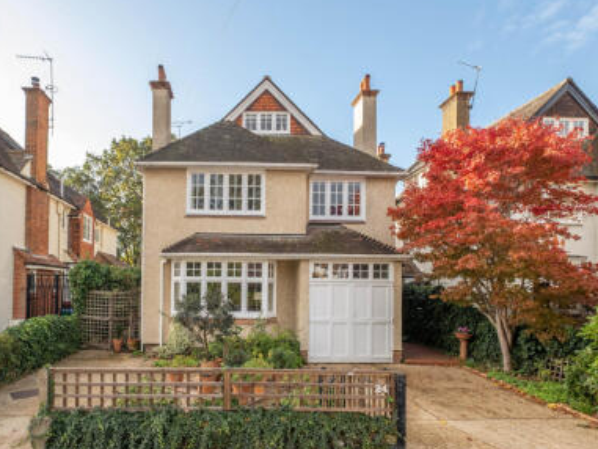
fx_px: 311
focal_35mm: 18
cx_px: 268
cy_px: 239
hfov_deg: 87.4
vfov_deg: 71.5
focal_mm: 10
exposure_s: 1/200
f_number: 6.4
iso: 400
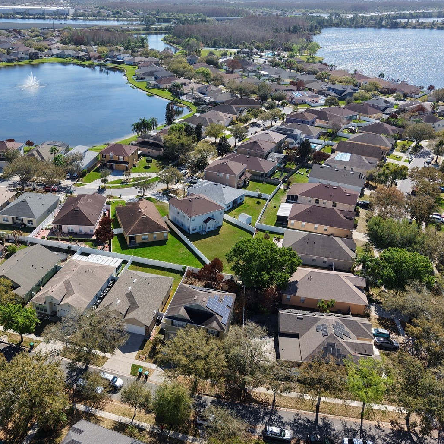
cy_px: 217
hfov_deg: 49.2
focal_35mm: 33
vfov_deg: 49.7
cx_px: 161
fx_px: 479
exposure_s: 1/5000
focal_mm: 8.67
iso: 270
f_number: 1.8
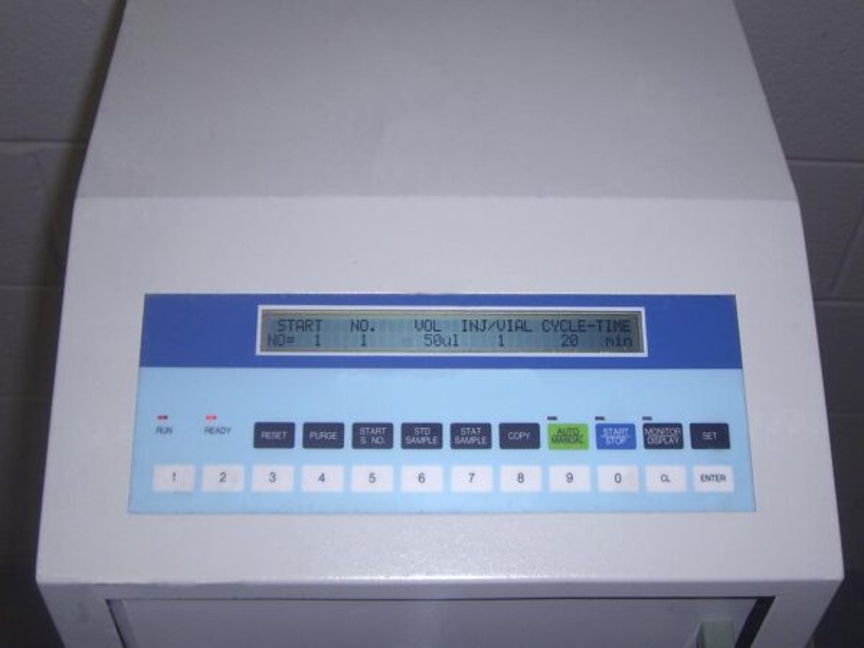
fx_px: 948
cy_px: 324
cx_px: 432
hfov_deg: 49.0
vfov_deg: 37.7
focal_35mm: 38
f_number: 2.7
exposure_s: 1/60
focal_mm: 6.2
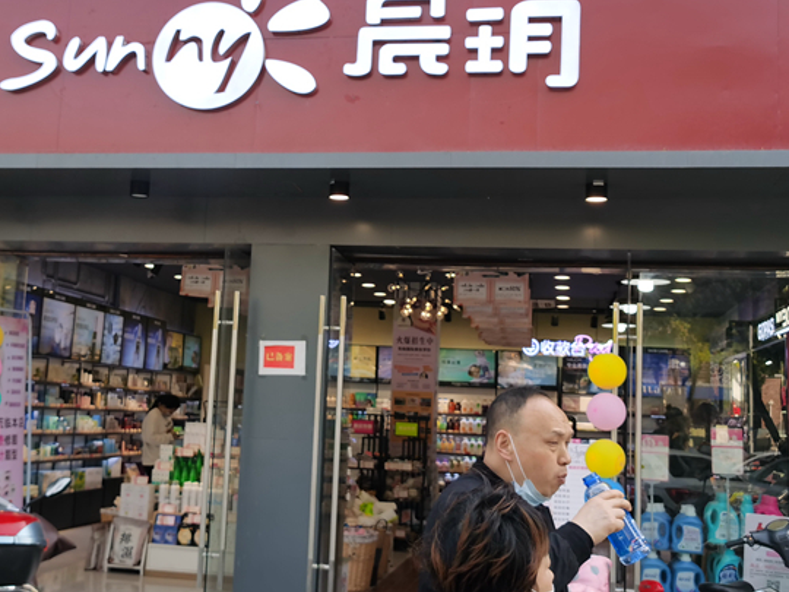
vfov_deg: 29.1
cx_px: 294
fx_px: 1140
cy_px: 253
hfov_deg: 37.9
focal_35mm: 50
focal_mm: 5.56
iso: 50
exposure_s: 1/786
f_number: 1.6
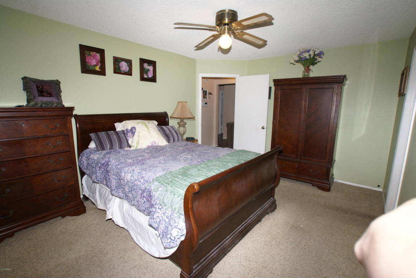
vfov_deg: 72.2
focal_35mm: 16
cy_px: 139
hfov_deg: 94.9
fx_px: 191
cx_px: 208
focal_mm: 11
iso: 400
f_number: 5.6
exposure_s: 1/60
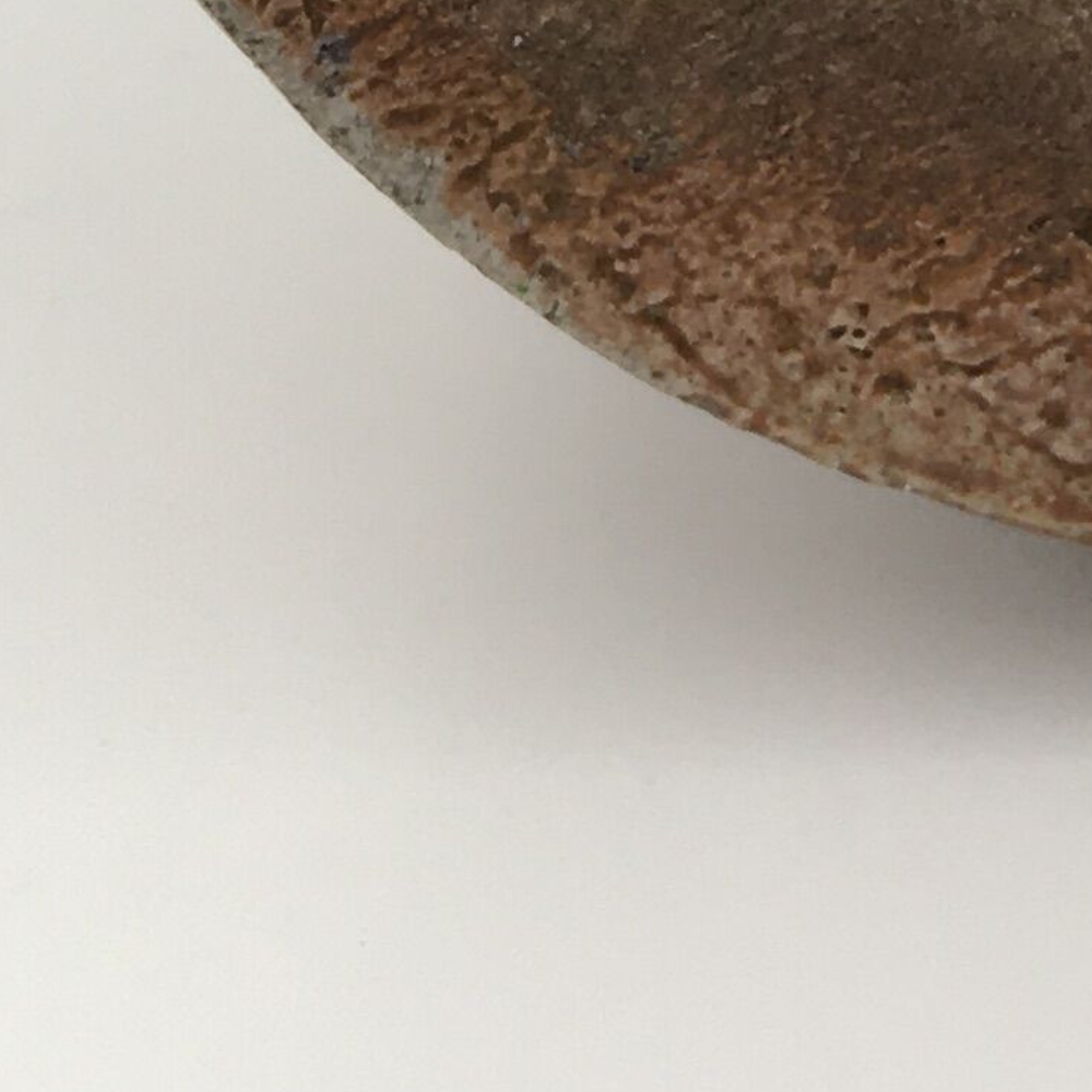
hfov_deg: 11.7
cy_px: -1407
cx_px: 1872
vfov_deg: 10.8
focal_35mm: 140
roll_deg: +0.5
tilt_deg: -21.6
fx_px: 4997
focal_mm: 4.15
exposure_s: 1/100
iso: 25
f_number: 2.2
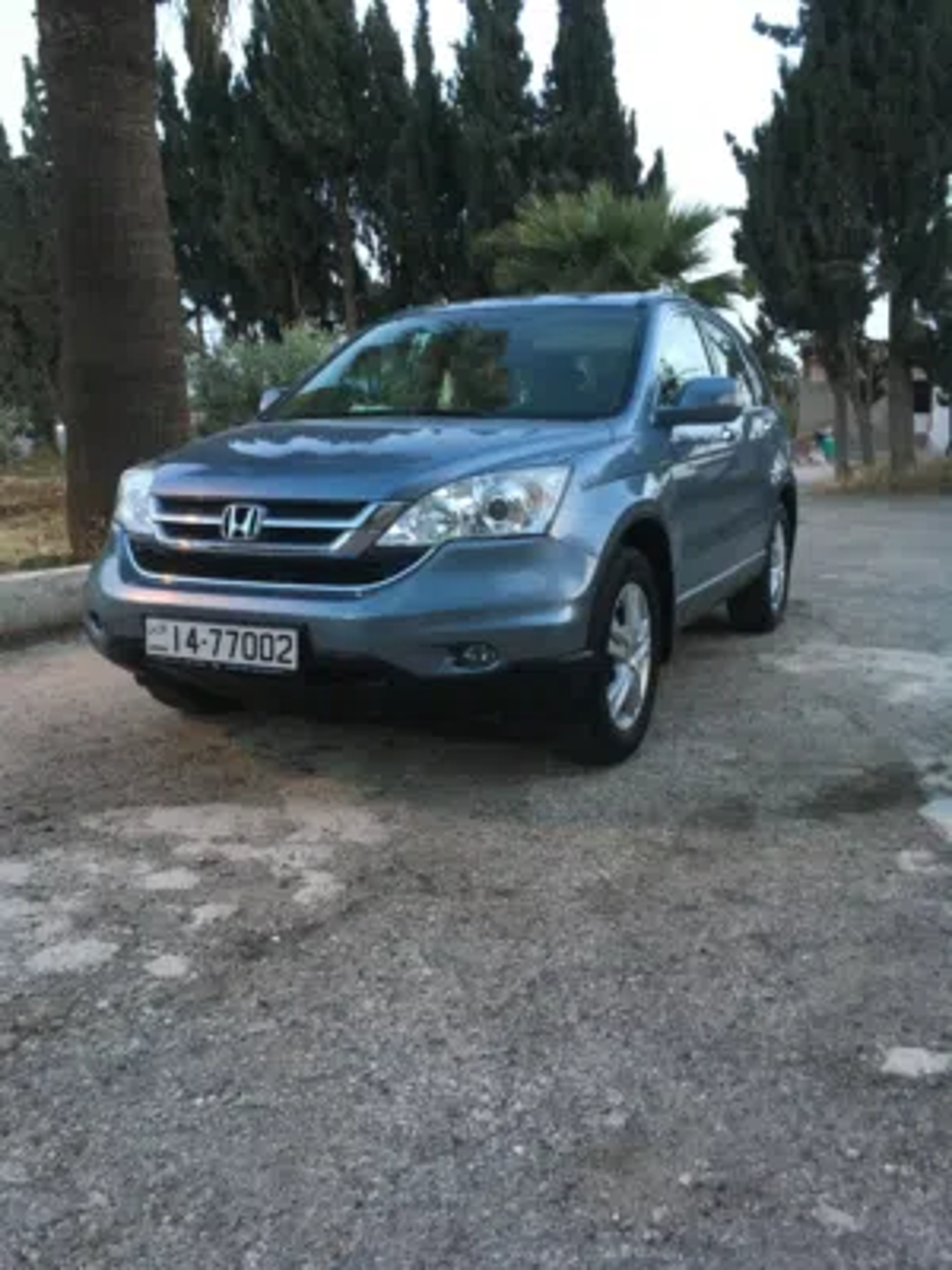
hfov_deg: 48.2
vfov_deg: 61.7
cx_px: 476
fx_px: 1063
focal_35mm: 29
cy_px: 635
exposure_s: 1/25
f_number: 2.2
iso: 200
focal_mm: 4.15
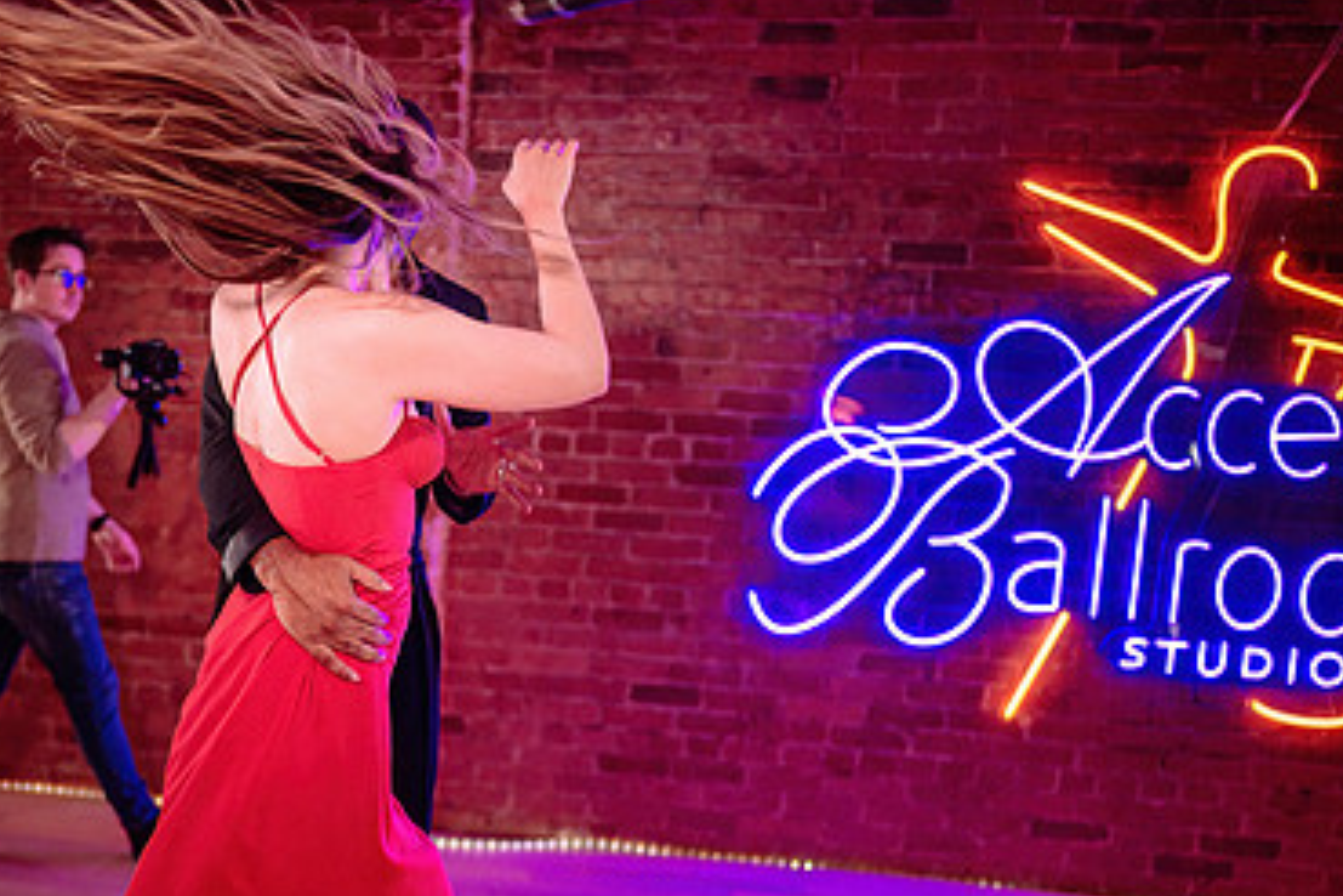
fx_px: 1641
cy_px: 625
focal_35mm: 44
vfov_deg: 30.2
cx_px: 415
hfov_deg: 43.7
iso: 2500
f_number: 1.4
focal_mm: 28
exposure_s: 1/320
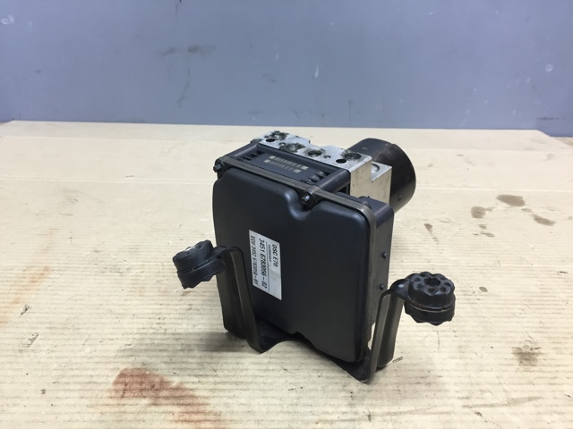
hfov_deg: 61.7
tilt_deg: -22.9
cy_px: 214
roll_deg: -3.1
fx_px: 480
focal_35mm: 29
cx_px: 286
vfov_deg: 48.2
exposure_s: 1/33
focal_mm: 4.15
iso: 80
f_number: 2.2
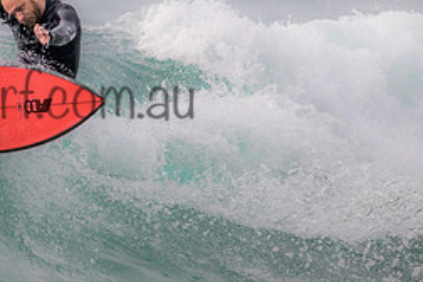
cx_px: 17
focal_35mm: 1840
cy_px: 80
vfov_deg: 0.7
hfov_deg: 1.1
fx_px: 21618
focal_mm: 800
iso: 1800
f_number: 11
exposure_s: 1/2000
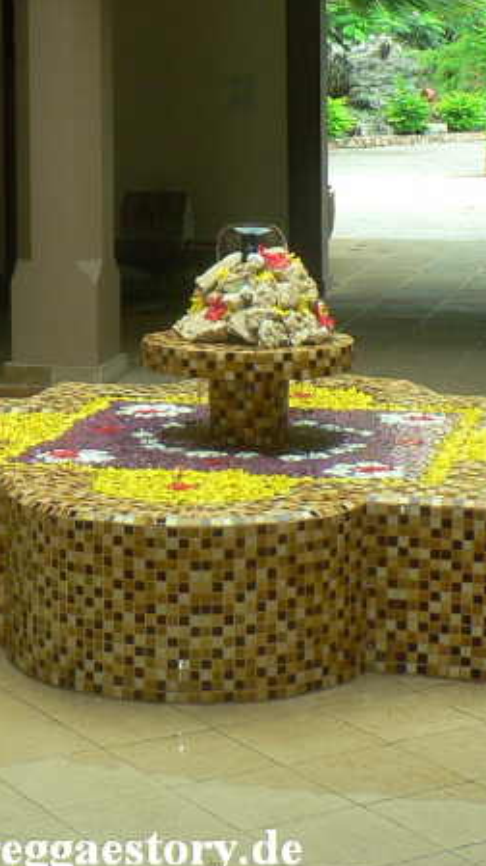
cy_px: 297
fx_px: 1170
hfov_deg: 23.5
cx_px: 260
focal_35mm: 51
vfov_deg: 40.2
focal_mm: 6
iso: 100
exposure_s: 1/60
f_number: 2.8
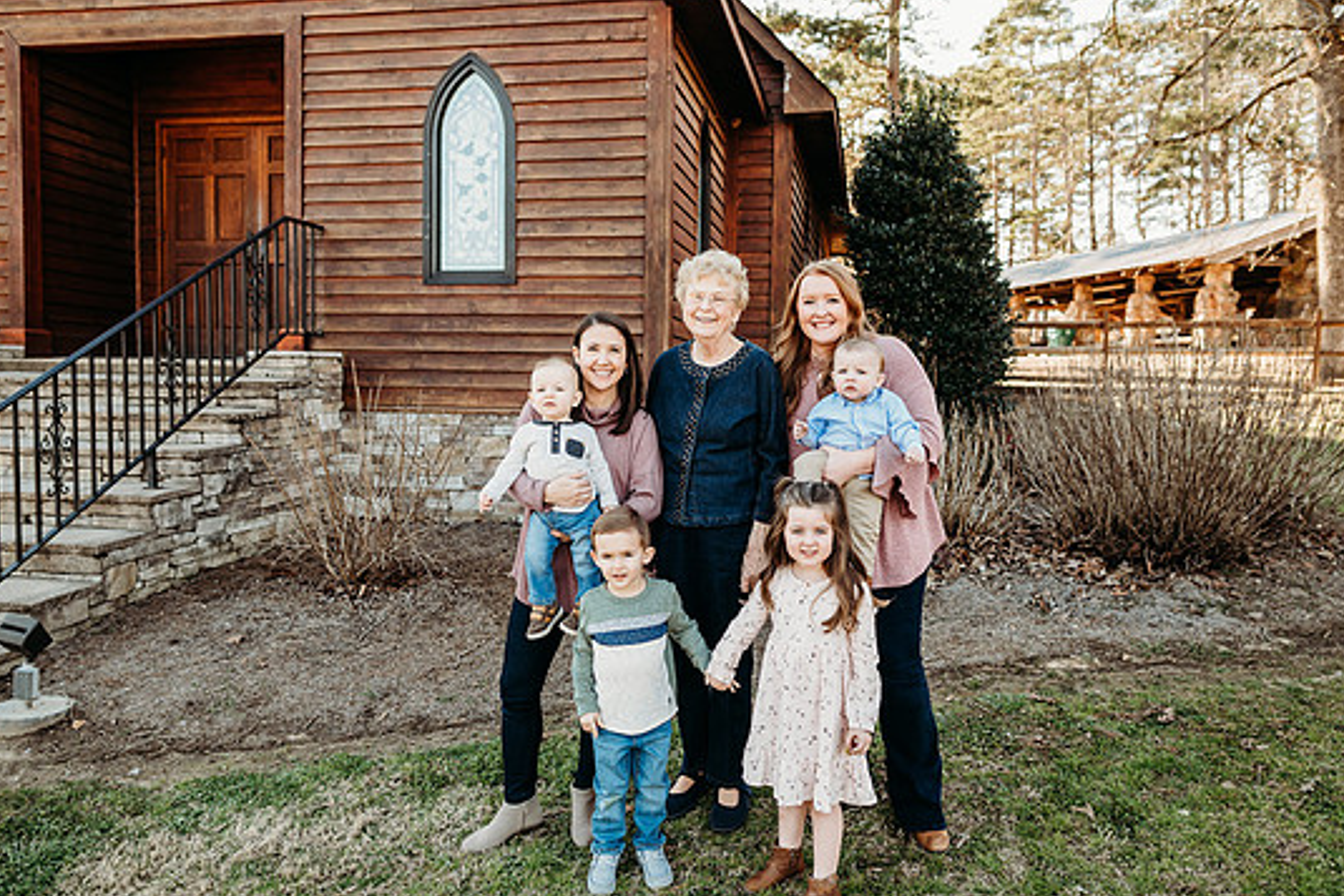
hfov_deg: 69.4
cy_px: 456
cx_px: 673
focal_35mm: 26
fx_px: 971
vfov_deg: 49.6
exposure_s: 1/320
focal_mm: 24
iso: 250
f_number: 2.8
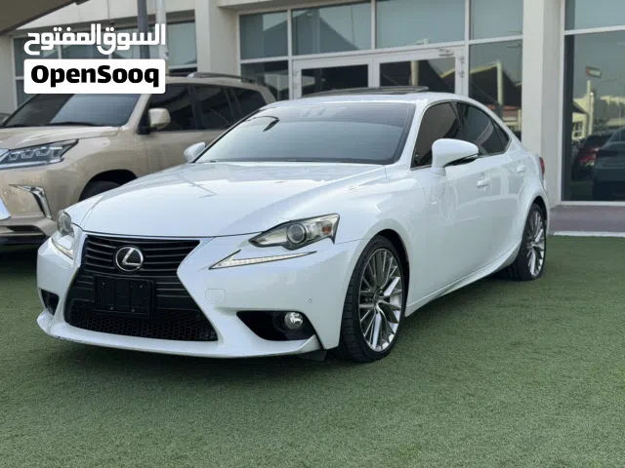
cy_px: 234
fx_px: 867
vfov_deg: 30.3
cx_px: 312
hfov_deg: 39.7
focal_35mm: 48
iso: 64
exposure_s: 1/1931
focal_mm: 6.76
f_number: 1.78
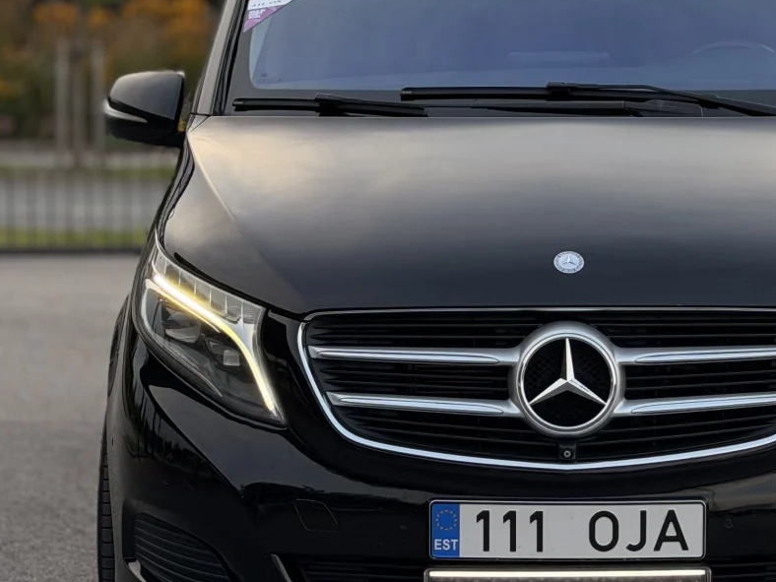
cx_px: 575
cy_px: 215
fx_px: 2623
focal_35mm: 117
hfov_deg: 16.7
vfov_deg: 12.7
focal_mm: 6.76
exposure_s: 1/394
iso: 100
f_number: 1.78
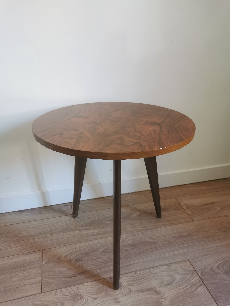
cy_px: 153
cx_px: 115
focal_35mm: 27
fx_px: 239
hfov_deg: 51.4
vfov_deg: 65.3
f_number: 1.8
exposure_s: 1/33.3
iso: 400
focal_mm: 5.58
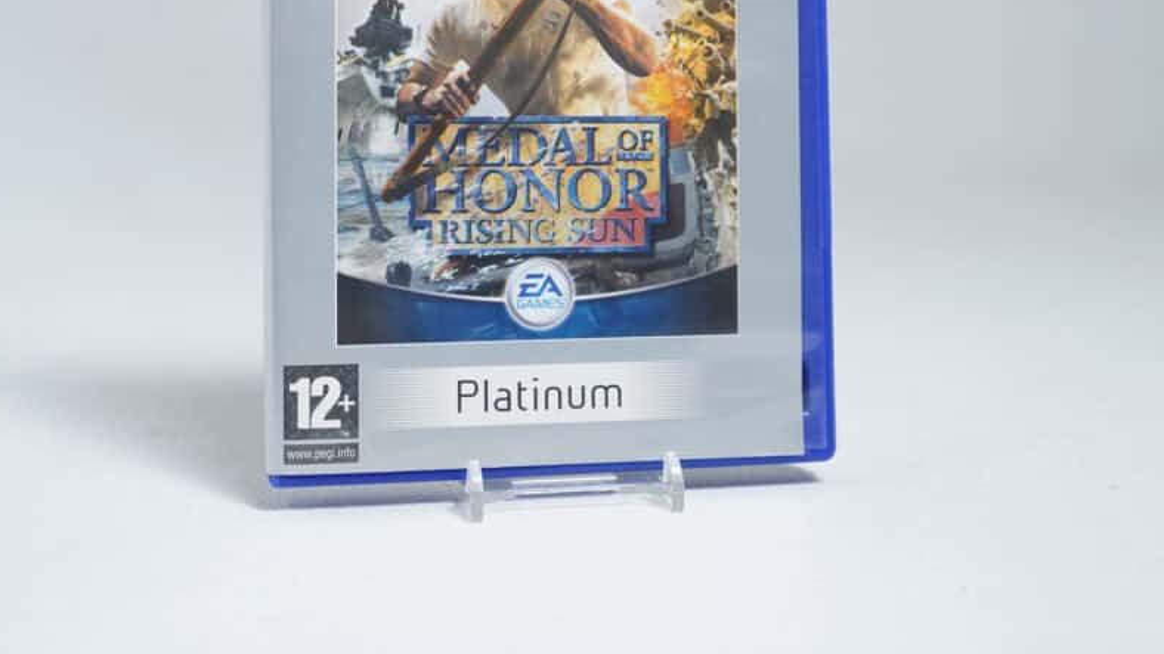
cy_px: 66
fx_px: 1821
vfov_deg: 20.0
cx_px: 541
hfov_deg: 35.4
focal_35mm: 59
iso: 250
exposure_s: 1/25
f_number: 4
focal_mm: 37
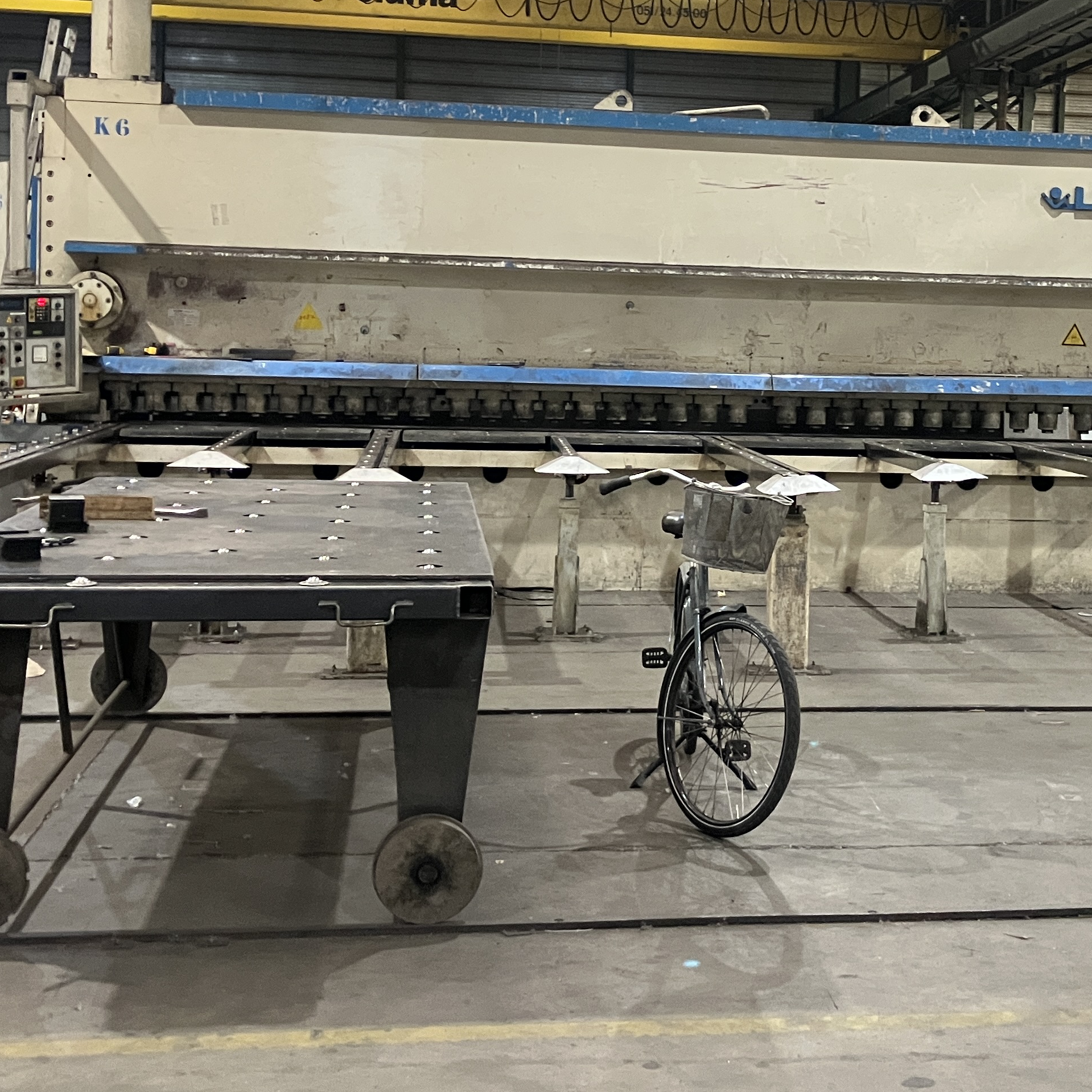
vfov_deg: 32.6
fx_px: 1856
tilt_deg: -0.2
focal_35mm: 52
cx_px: 770
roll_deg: -1.2
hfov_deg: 32.4
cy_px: 398
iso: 400
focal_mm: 3.99
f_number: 1.8
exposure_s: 1/40
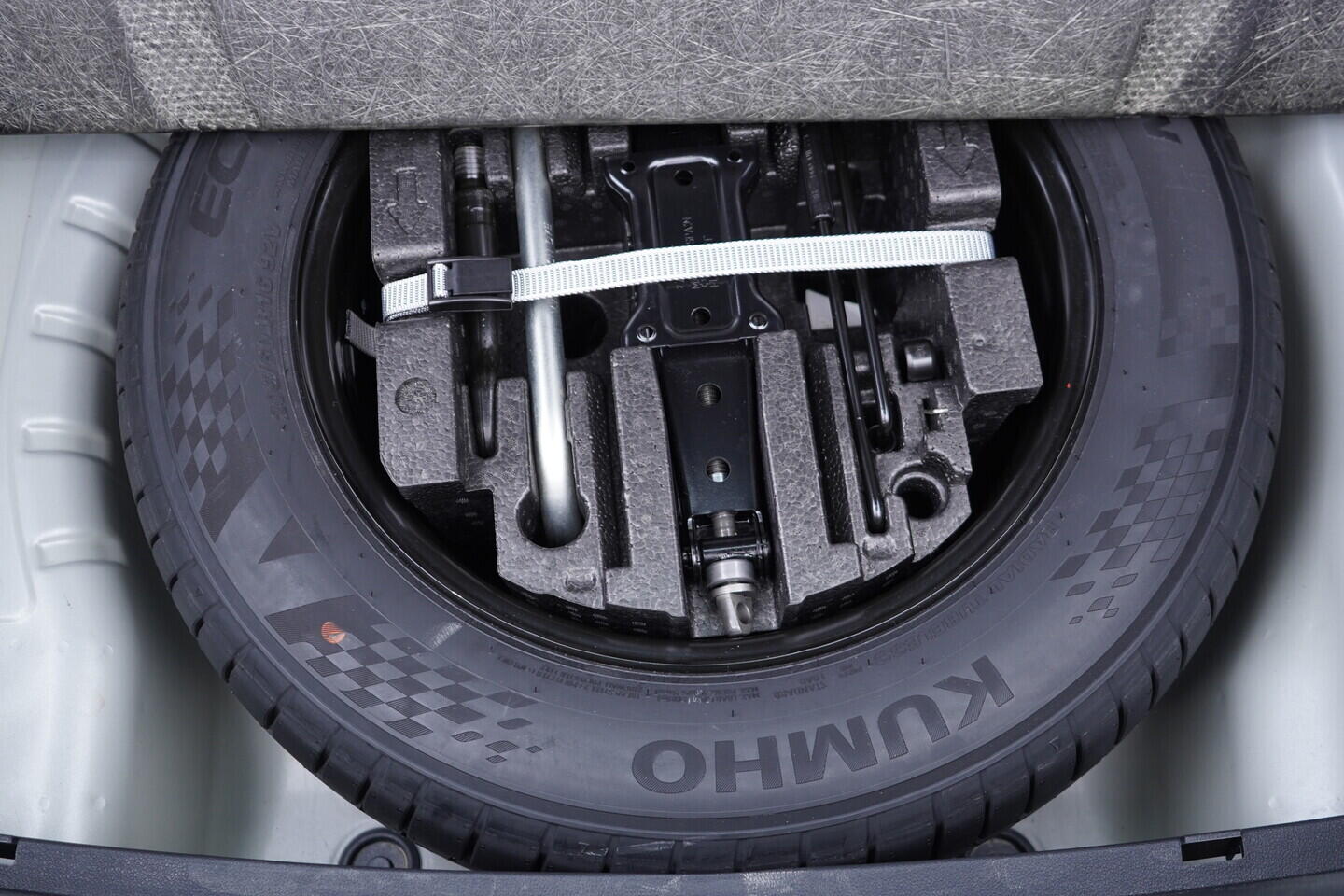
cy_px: 448
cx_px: 672
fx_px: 1344
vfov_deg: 36.9
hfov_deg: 53.1
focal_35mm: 36
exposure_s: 1/40
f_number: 2.8
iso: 320
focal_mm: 24
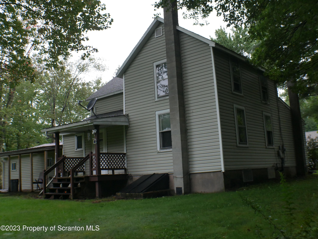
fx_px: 459
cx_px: 159
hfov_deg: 38.2
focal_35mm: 50
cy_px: 120
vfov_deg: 29.1
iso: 1600
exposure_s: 1/125
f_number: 5.3
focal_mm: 25
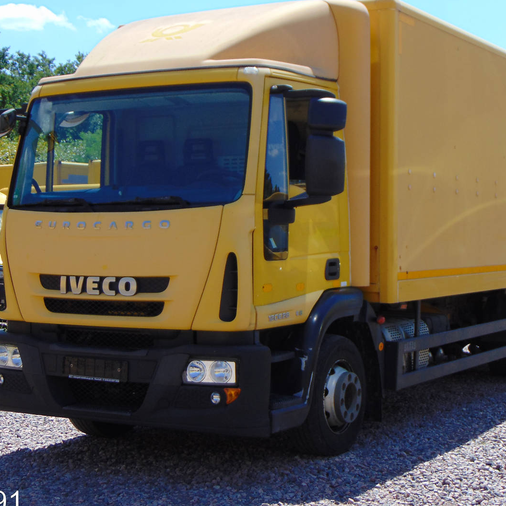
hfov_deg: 25.7
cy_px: 237
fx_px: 1108
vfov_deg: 25.7
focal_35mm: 67
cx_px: 291
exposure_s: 1/640
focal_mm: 9
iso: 80
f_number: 3.5
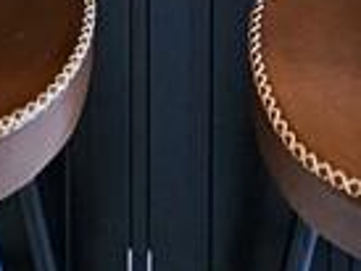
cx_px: 129
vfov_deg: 9.5
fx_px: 1012
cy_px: -666
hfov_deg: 20.2
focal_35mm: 97
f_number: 2.2
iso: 320
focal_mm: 2.2
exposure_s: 1/30
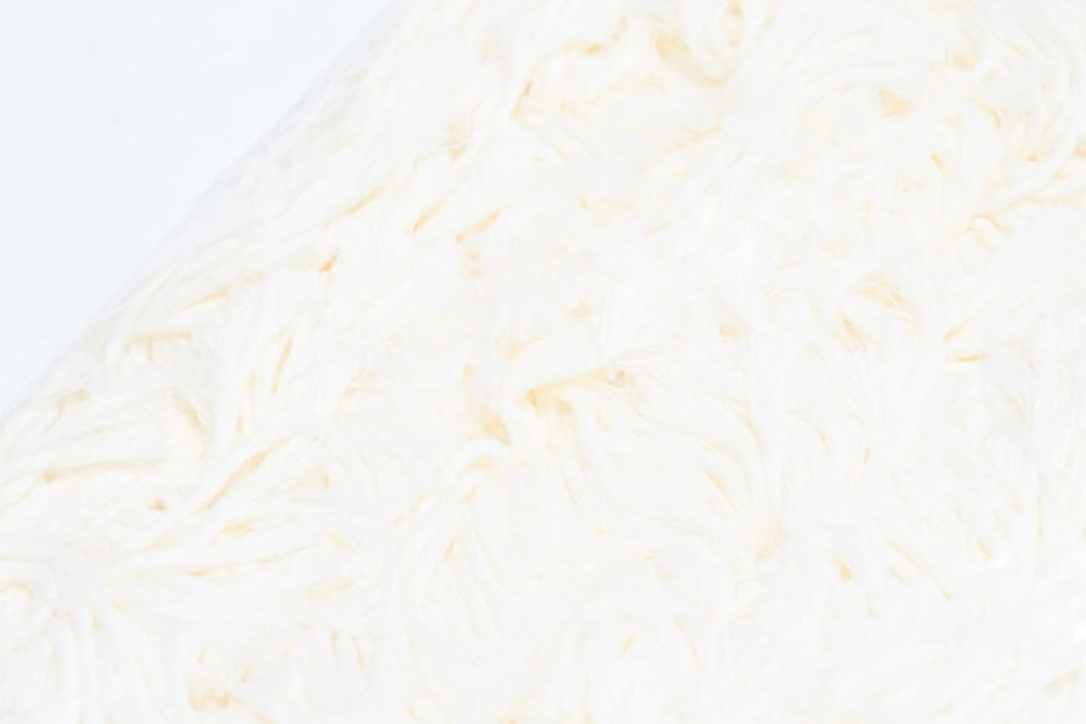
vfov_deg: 13.0
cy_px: 362
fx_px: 3168
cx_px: 543
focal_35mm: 105
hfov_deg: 19.5
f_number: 11
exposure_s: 1/125
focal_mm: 70
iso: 3200
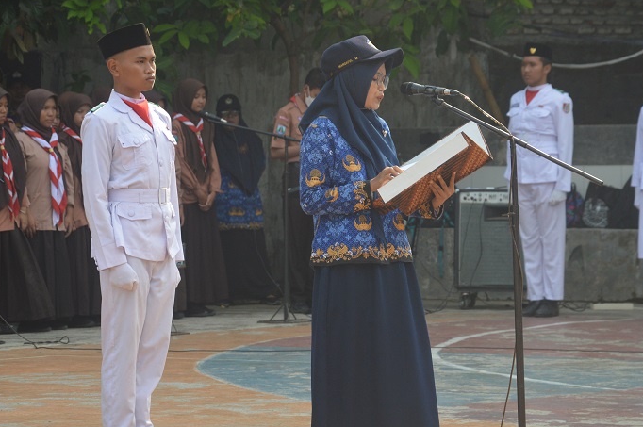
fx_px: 3776
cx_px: 350
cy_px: 172
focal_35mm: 212
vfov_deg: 6.5
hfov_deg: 9.7
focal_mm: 105
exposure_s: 1/640
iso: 400
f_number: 5.6
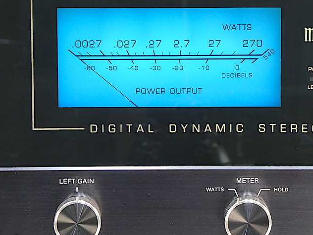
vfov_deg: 7.2
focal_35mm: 205
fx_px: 1854
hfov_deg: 9.7
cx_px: 146
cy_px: 111
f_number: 5.3
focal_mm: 24.2
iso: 200
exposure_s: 1/5
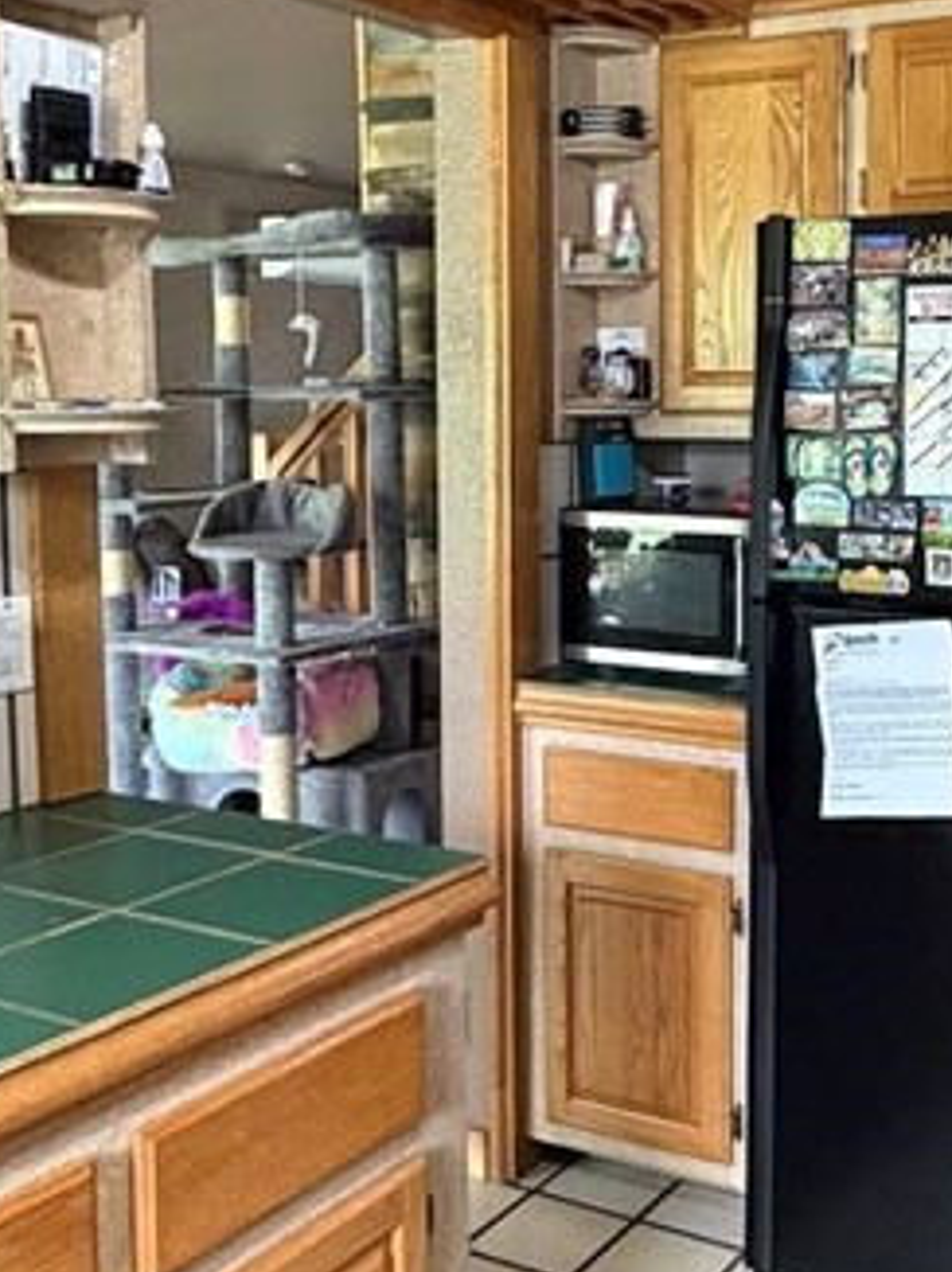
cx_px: 784
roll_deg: -0.4
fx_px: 1616
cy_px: 538
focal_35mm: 44
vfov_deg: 42.9
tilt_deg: -4.7
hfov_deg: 31.8
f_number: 2.2
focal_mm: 2.22
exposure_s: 1/60
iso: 500
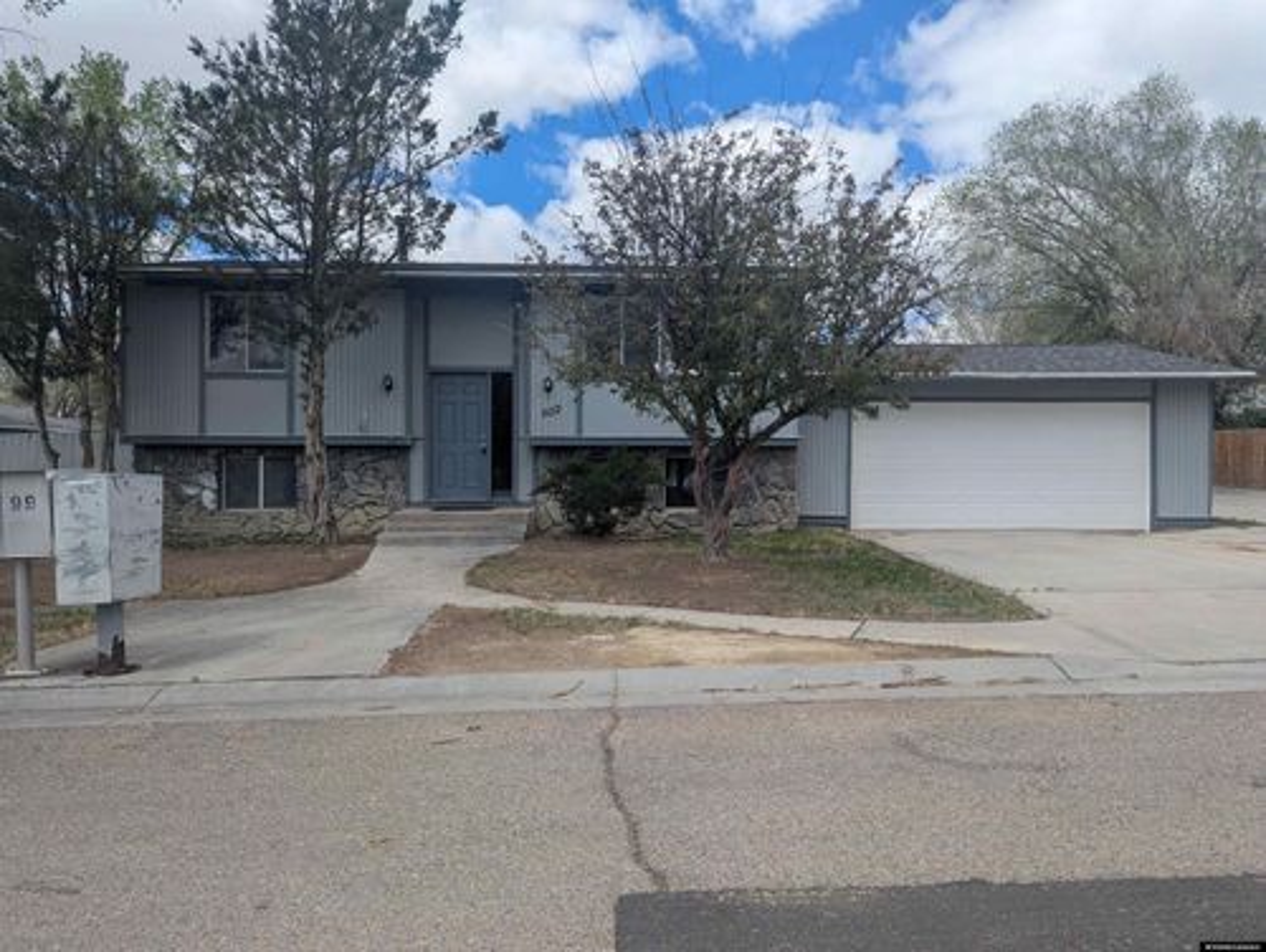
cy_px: 476
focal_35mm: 24
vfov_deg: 56.9
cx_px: 633
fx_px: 879
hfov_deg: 71.5
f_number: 1.85
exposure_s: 1/2632
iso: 46
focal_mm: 6.81
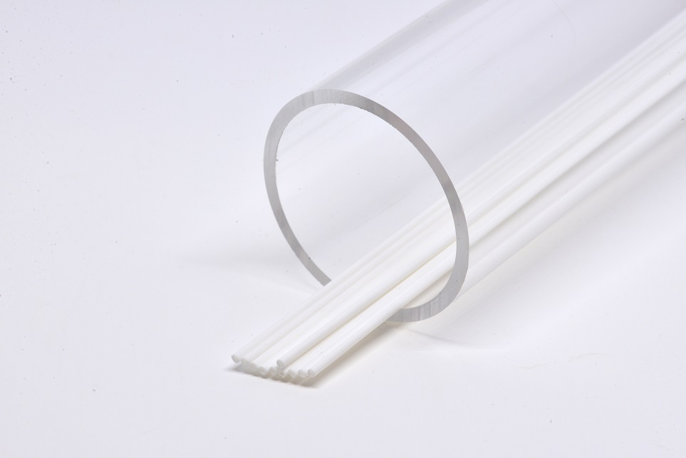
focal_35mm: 105
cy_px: 229
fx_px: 2002
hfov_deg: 19.4
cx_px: 343
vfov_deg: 13.1
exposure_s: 1/15
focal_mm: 105
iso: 200
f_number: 25
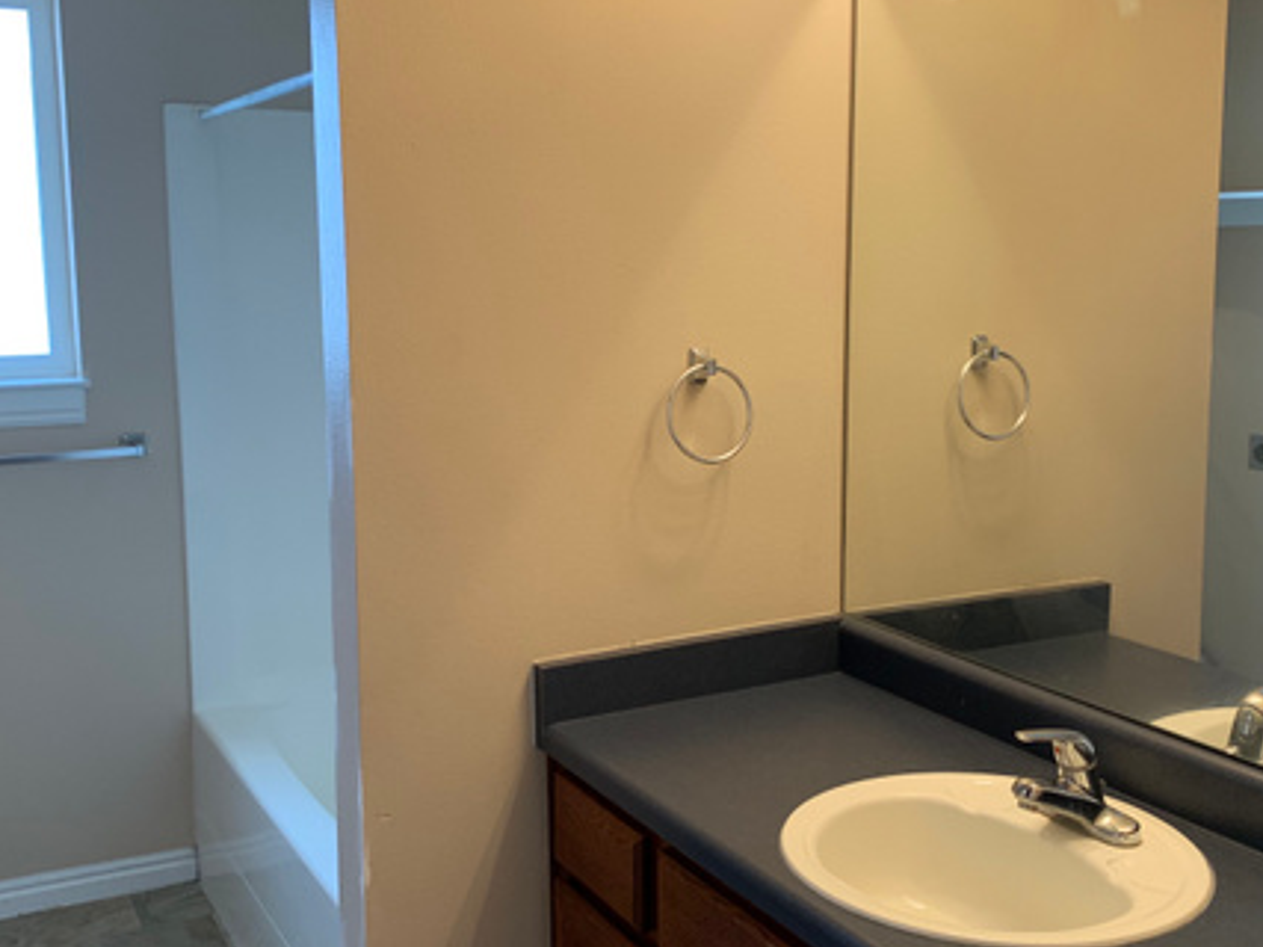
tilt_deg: -9.3
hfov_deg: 47.9
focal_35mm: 39
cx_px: 657
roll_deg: -0.3
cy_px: 474
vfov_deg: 36.8
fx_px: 1423
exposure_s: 1/60
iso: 50
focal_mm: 4.25
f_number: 1.8
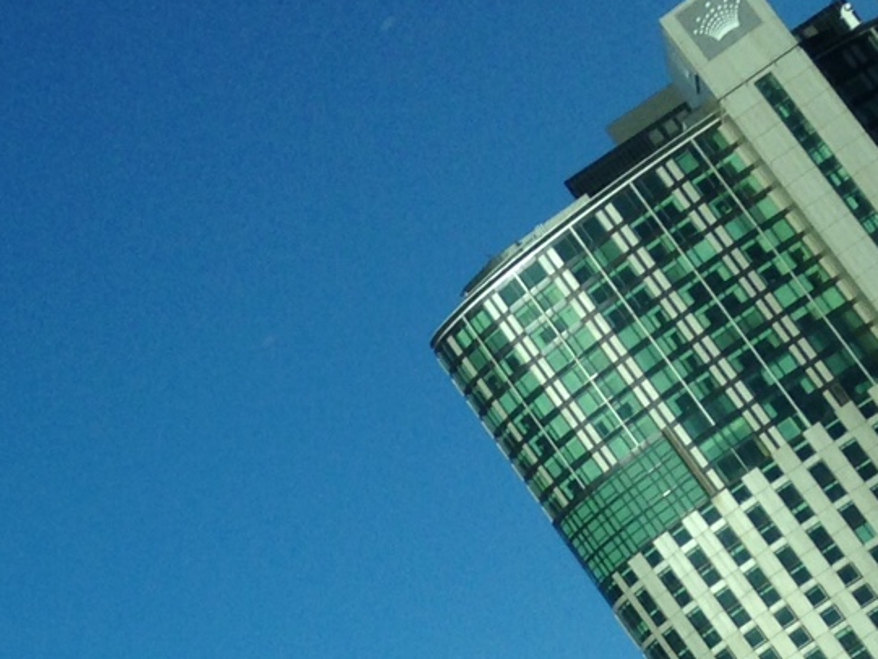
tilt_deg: +14.1
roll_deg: +30.5
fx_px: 3171
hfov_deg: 14.7
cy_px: 1024
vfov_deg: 11.3
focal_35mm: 125
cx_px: -443
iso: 50
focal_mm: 4.12
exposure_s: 1/2008
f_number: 2.4
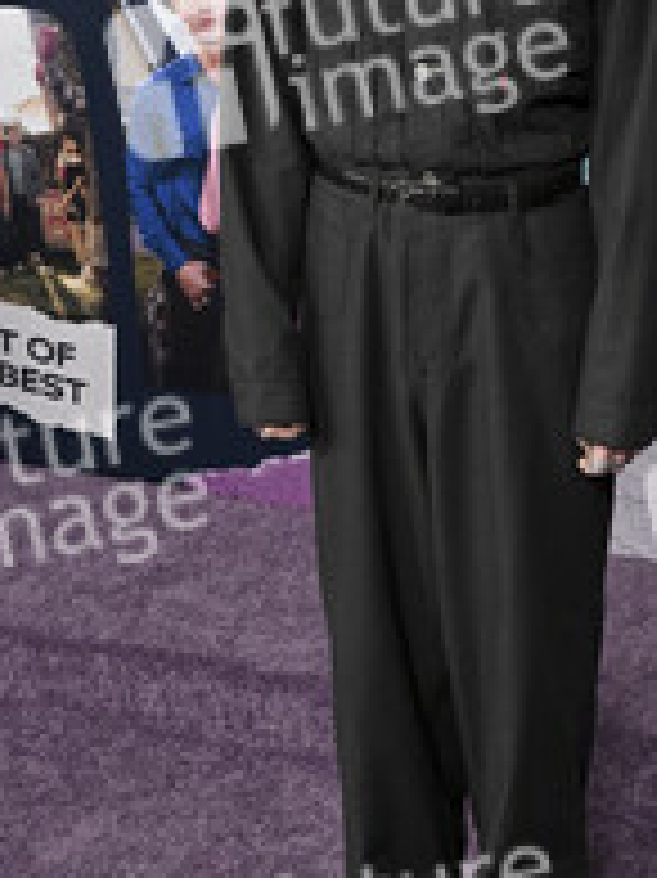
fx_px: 1849
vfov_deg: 26.5
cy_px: 279
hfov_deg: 20.0
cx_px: 468
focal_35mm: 73
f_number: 6.3
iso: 1250
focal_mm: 37
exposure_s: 1/250
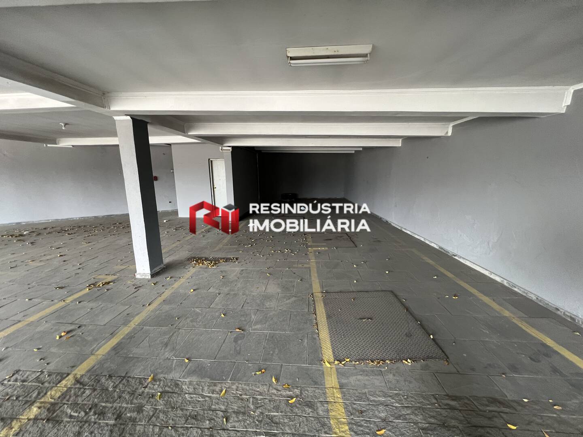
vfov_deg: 89.9
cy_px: 218
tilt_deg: -10.4
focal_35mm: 13
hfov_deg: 106.2
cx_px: 292
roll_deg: +0.8
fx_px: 219
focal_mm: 1.57
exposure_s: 1/60
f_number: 1.8
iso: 250
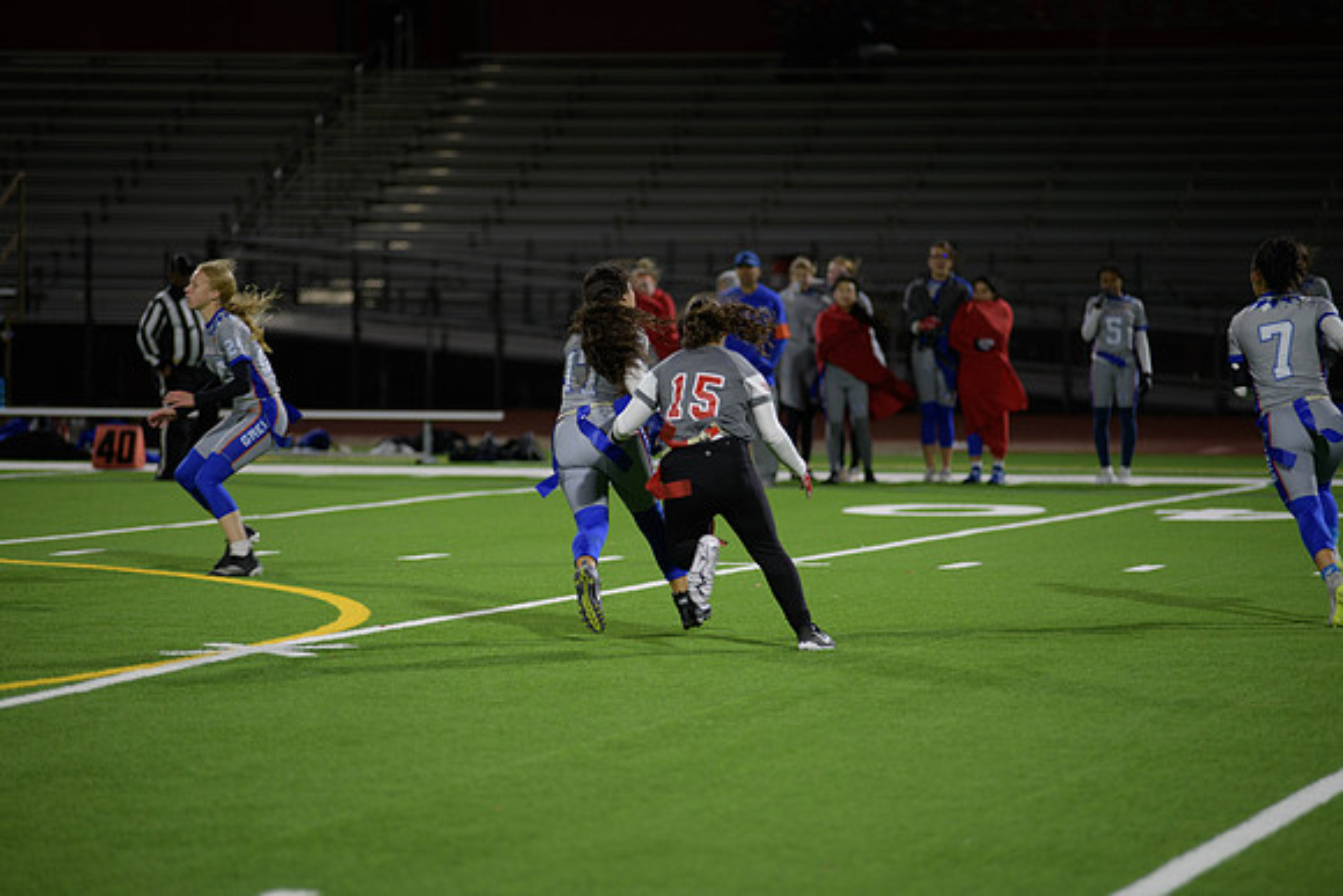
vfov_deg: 8.3
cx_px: 672
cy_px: 448
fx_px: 6157
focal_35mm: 165
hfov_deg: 12.4
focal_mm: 165
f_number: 2.8
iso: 720
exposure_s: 1/200
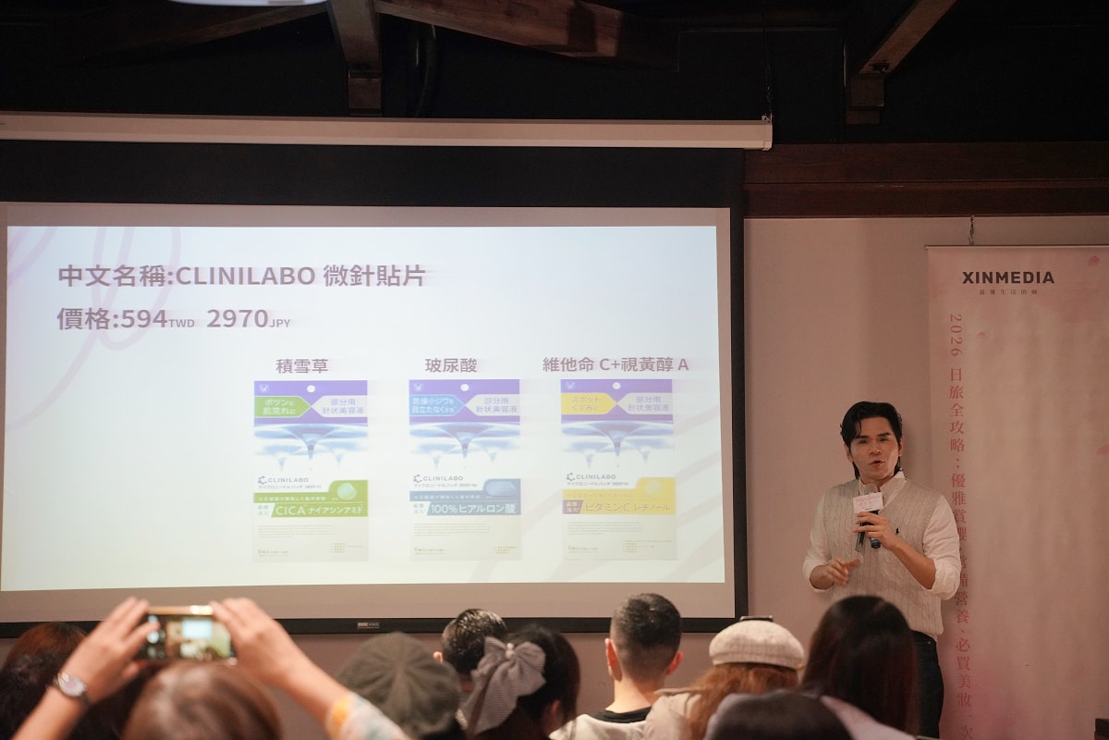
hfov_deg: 27.0
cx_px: 554
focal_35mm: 75
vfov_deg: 18.2
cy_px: 370
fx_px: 2310
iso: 5000
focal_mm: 75
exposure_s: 1/160
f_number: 4
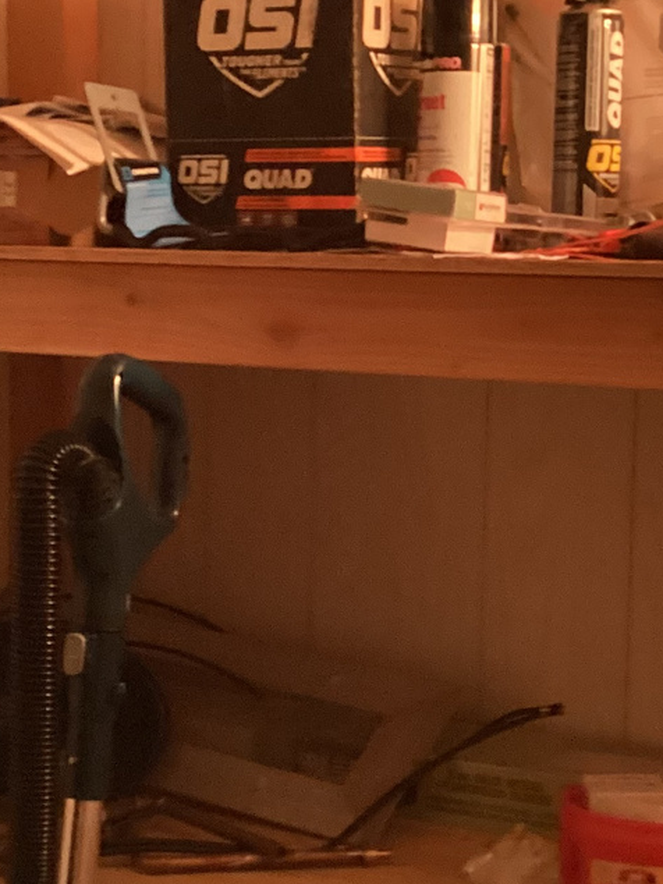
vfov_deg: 26.0
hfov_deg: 19.6
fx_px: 1916
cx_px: 291
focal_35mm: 75
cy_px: 408
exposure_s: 1/60
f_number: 2.4
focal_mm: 3.3
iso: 320
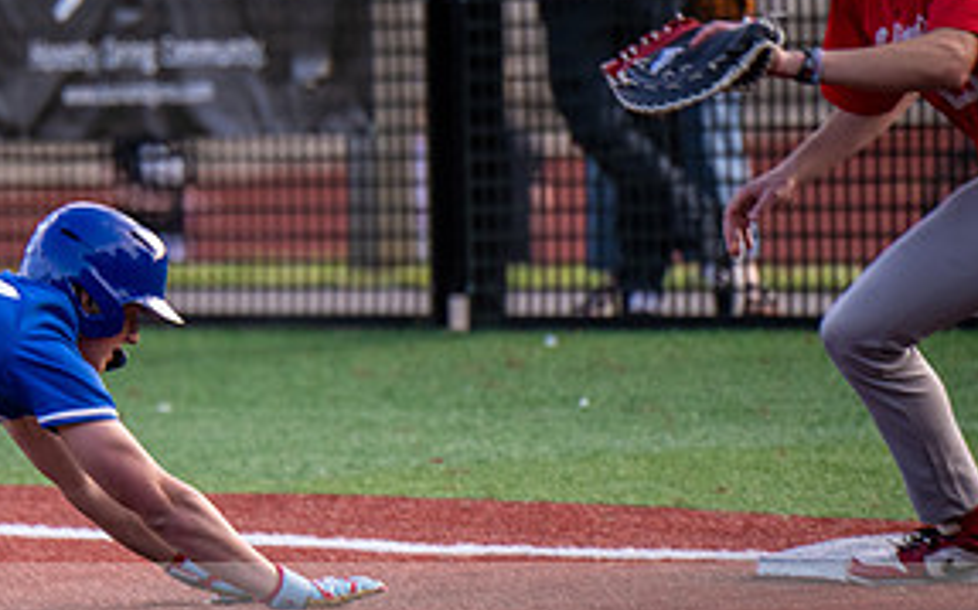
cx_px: 95
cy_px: 390
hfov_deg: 2.6
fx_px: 21950
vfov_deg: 1.6
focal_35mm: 824
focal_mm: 400
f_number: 5.6
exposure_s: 1/1000
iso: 1400
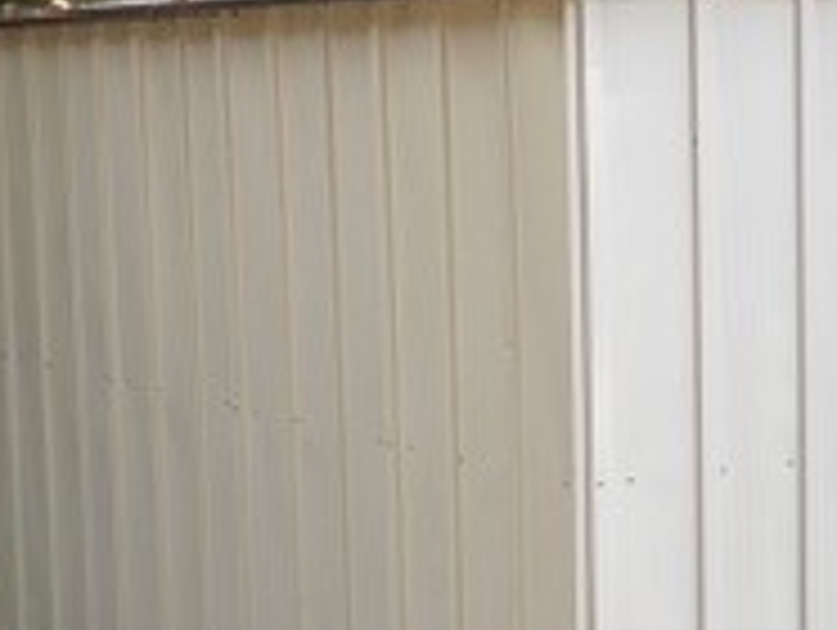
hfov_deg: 18.6
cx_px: 814
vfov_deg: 14.4
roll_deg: +0.1
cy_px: 338
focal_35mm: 103
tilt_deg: -5.4
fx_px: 2494
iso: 80
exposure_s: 1/733
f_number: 1.8
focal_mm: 6.93
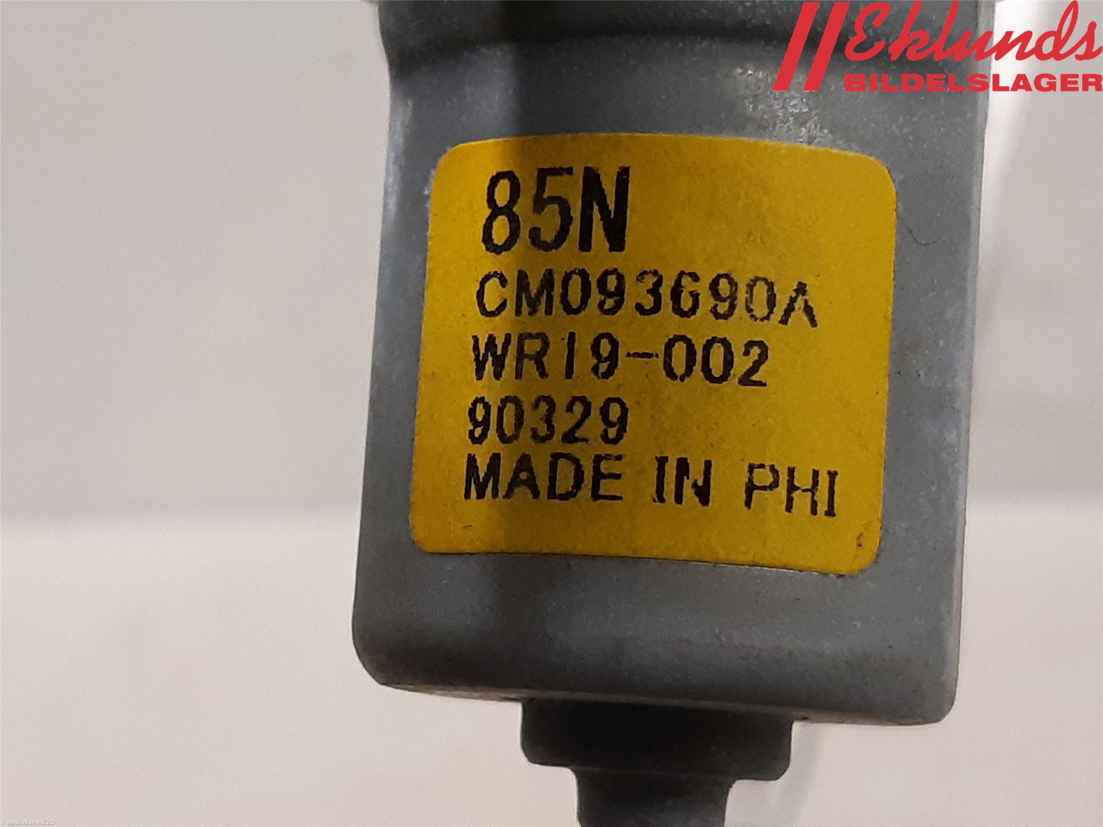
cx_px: 552
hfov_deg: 67.3
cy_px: 414
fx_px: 828
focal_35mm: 26
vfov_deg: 53.1
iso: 200
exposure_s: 1/50
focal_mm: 3.93
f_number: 1.7
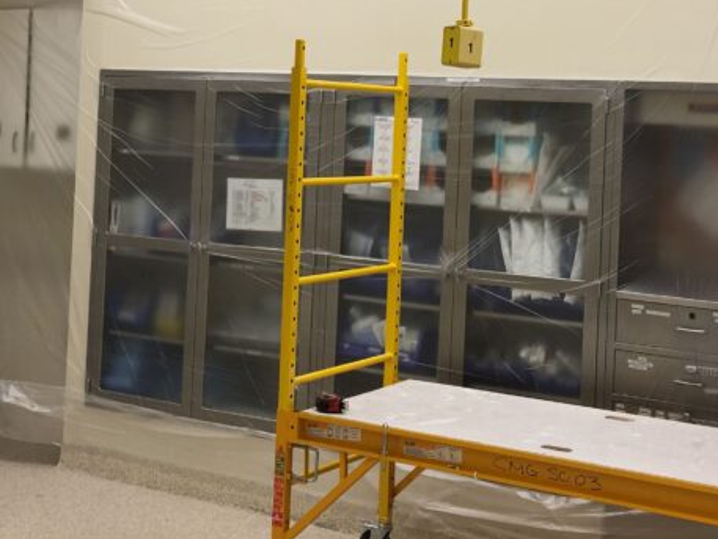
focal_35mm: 65
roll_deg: -3.1
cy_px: 127
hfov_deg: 29.8
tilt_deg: +1.0
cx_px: 352
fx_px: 1349
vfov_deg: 22.4
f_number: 2.2
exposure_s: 1/40
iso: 25
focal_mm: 4.15
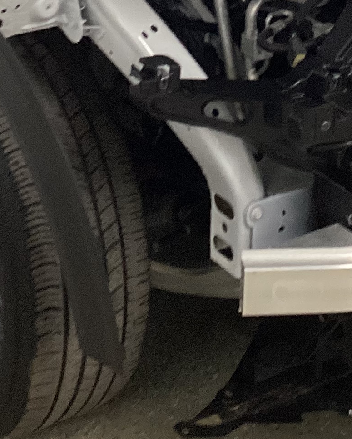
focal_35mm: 102
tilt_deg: -18.9
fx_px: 1328
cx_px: 194
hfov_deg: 15.1
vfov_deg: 17.9
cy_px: -84
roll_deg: -0.5
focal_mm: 3.3
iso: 125
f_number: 2.4
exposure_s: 1/50
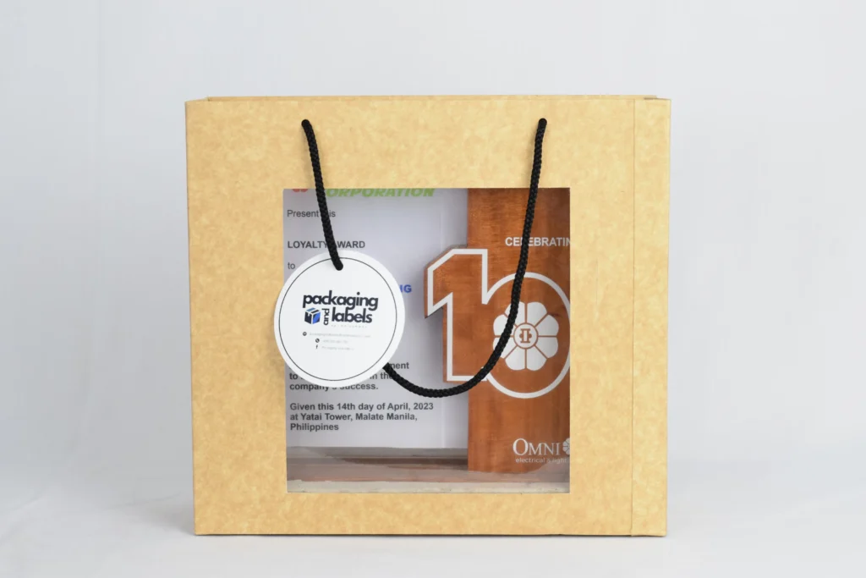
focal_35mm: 75
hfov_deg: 27.0
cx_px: 433
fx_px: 1804
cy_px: 289
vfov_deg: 18.2
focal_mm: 50
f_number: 5.6
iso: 1600
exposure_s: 1/100
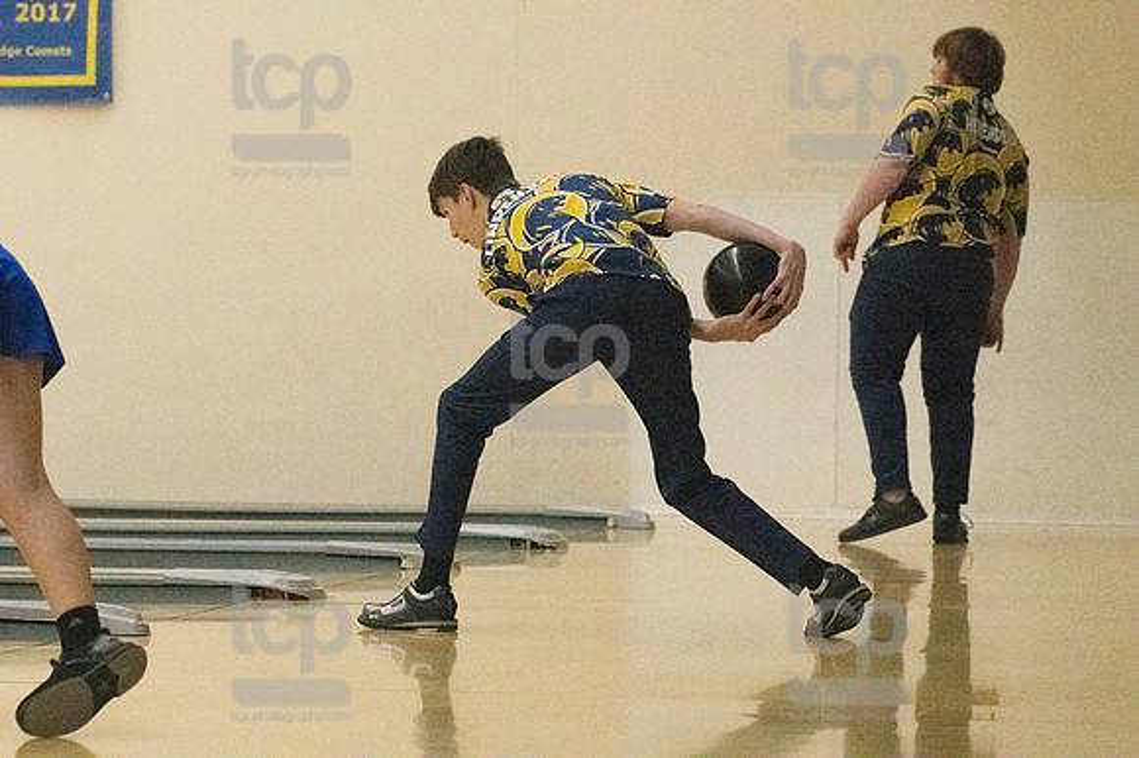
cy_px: 379
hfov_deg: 13.1
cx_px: 570
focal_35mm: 157
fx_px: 4964
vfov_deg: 8.7
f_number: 4.5
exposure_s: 1/1250
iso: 10000
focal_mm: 105
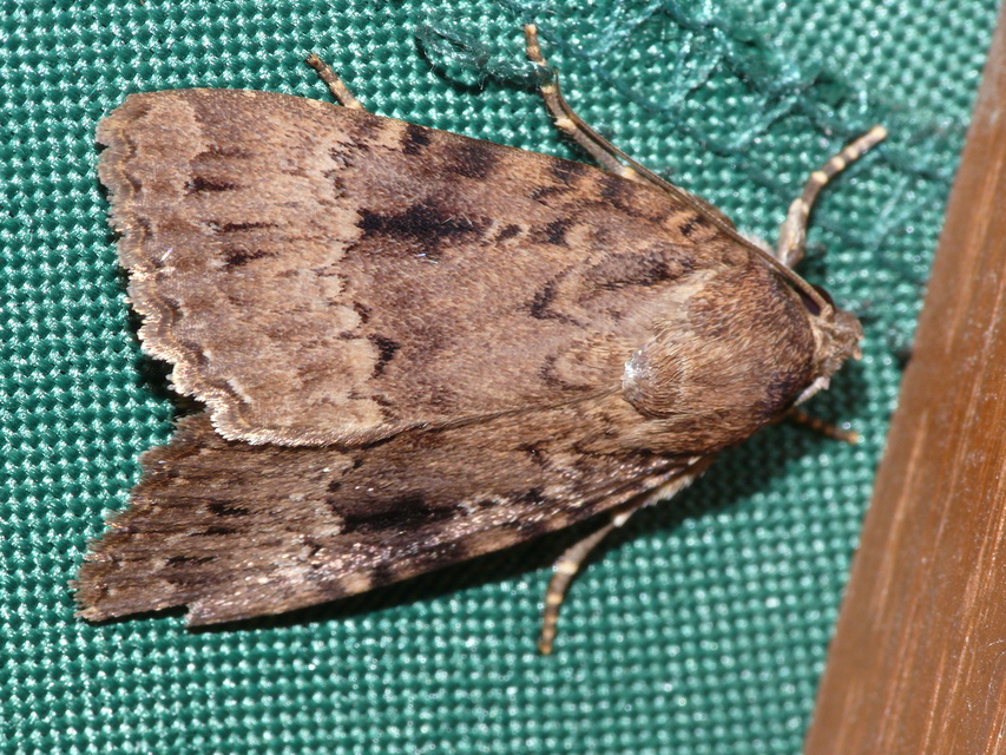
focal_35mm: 216
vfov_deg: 6.9
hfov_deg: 9.2
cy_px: 378
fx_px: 6278
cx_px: 503
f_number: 11
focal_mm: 45.7
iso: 200
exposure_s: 1/125
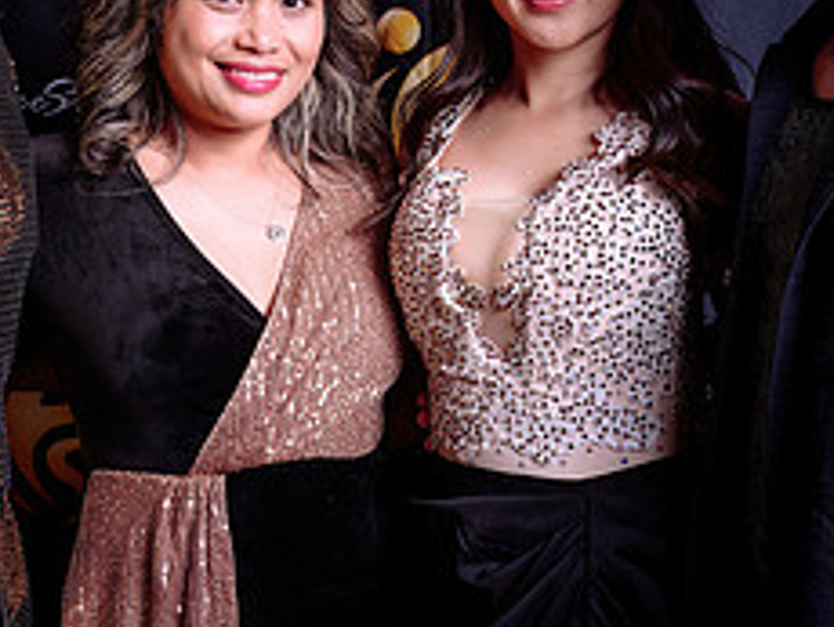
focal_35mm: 100
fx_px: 2412
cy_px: 320
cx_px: 355
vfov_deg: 14.8
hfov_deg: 19.6
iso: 125
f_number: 4.5
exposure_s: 1/160
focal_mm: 38
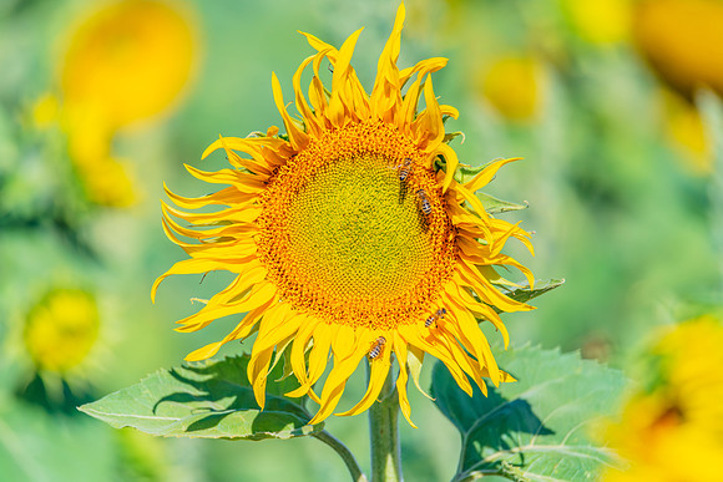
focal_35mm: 600
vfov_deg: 2.3
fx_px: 12052
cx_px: 362
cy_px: 241
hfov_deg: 3.4
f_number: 6.3
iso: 800
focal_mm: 600
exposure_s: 1/4000
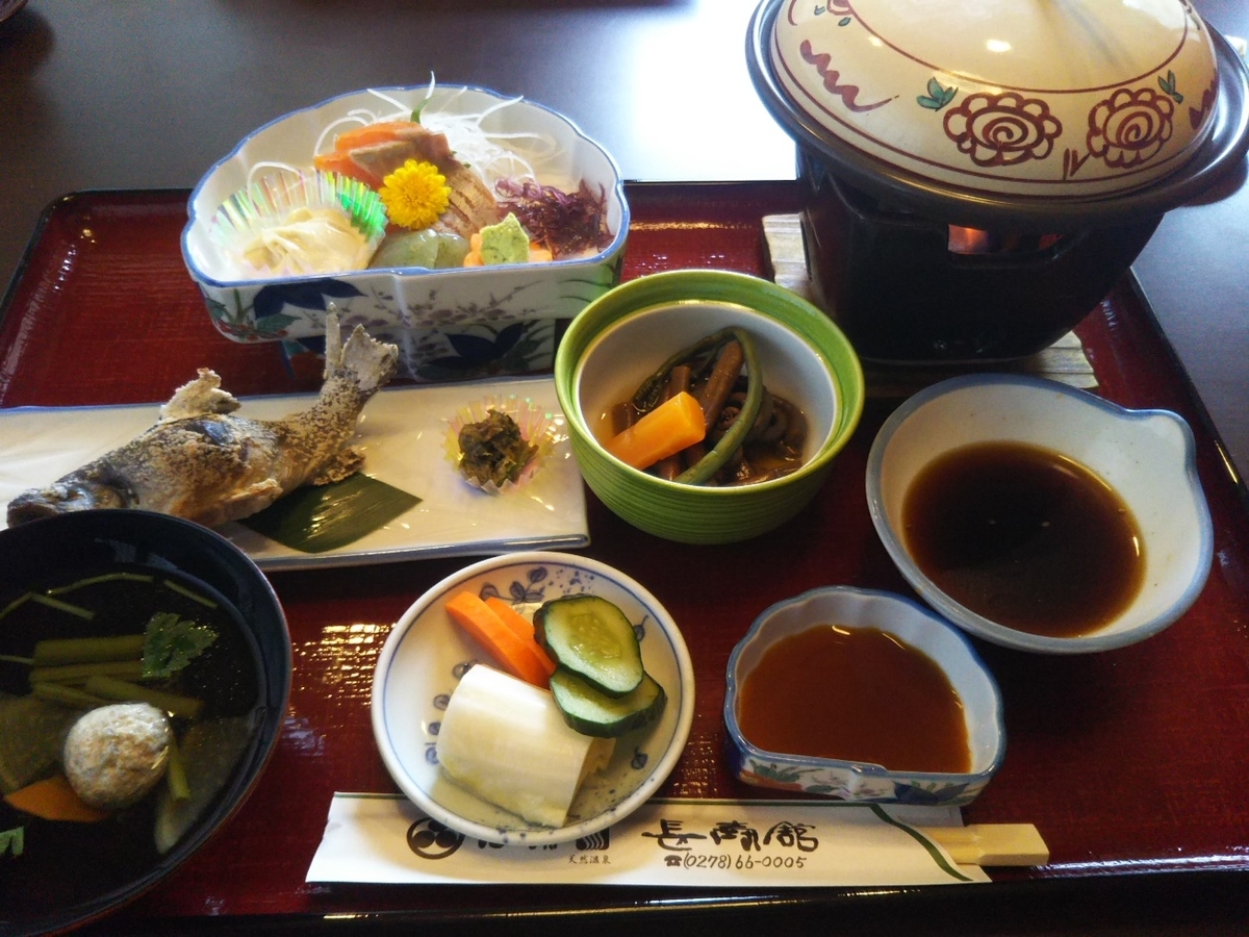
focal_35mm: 30
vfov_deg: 46.8
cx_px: 624
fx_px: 1082
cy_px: 468
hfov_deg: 60.0
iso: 160
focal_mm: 4
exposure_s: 1/60
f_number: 2.2
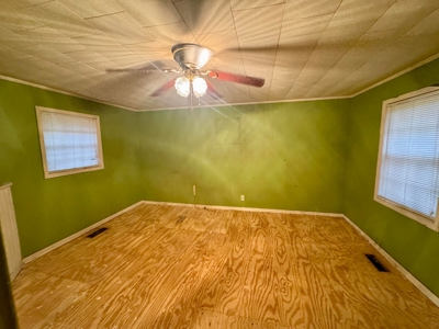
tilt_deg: -6.9
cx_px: 220
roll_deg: +0.8
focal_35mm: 14
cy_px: 164
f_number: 2.2
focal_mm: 2.22
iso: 1250
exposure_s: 1/60
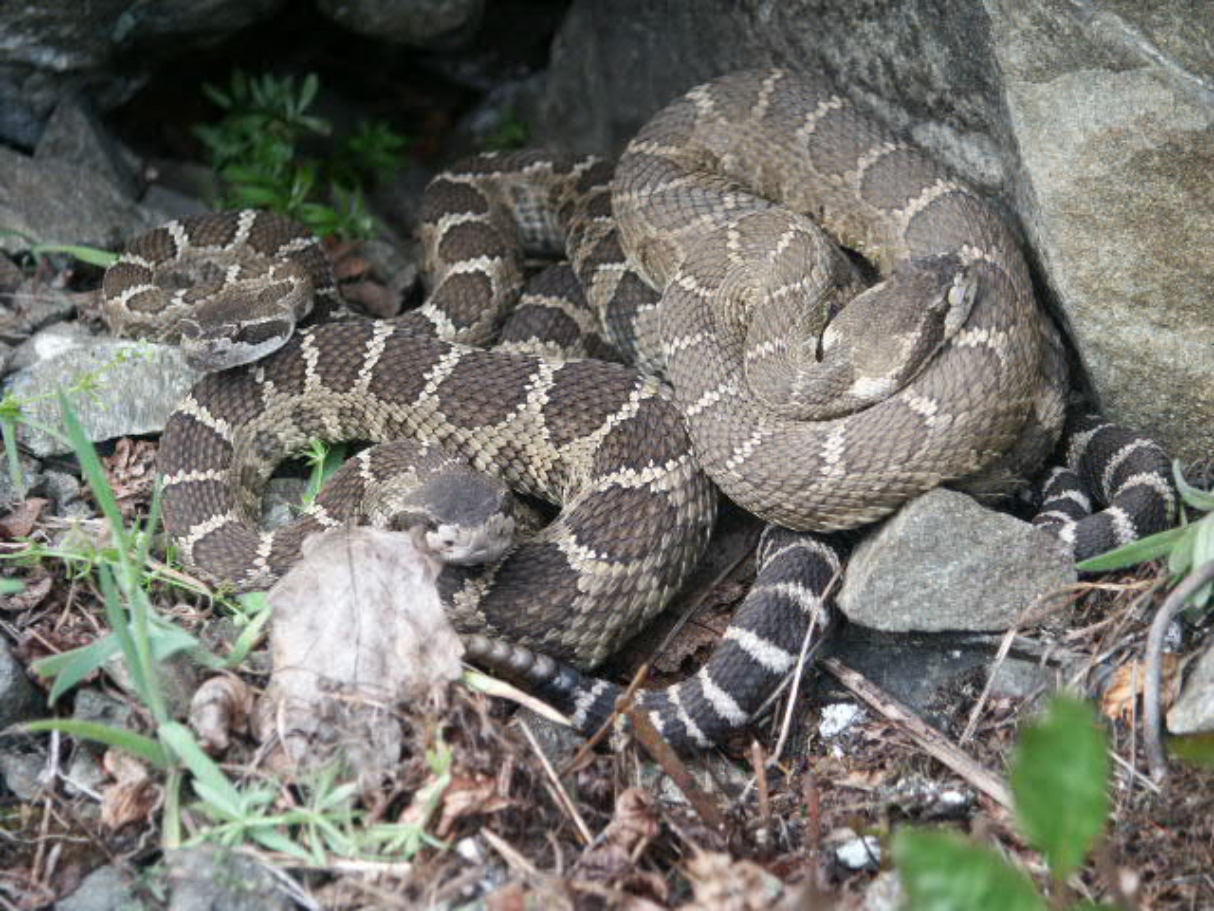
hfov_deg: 13.2
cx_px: 607
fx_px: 5261
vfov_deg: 9.9
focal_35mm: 150
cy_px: 456
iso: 100
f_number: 3.5
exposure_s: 1/180
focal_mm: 38.1
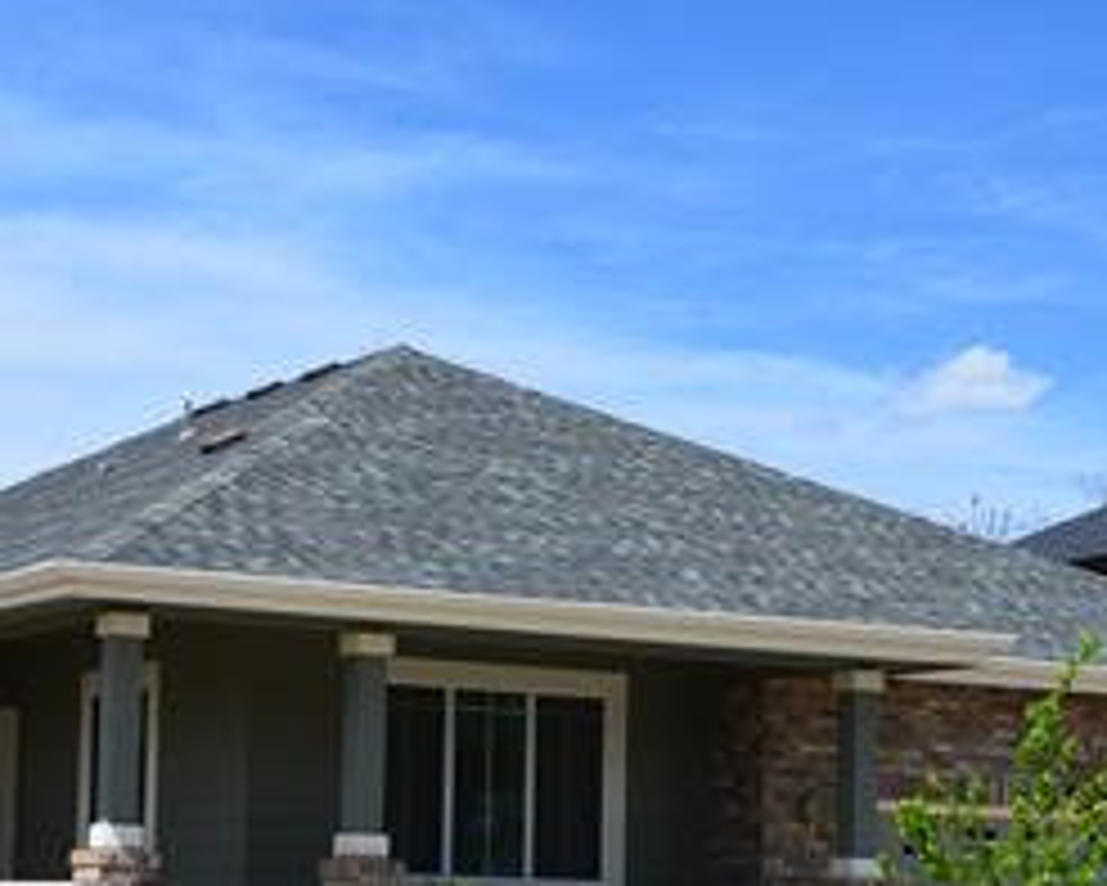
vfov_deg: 16.2
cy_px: 623
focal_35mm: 95
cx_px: 288
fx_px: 3114
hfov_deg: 20.0
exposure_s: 1/160
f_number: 11
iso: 100
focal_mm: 26
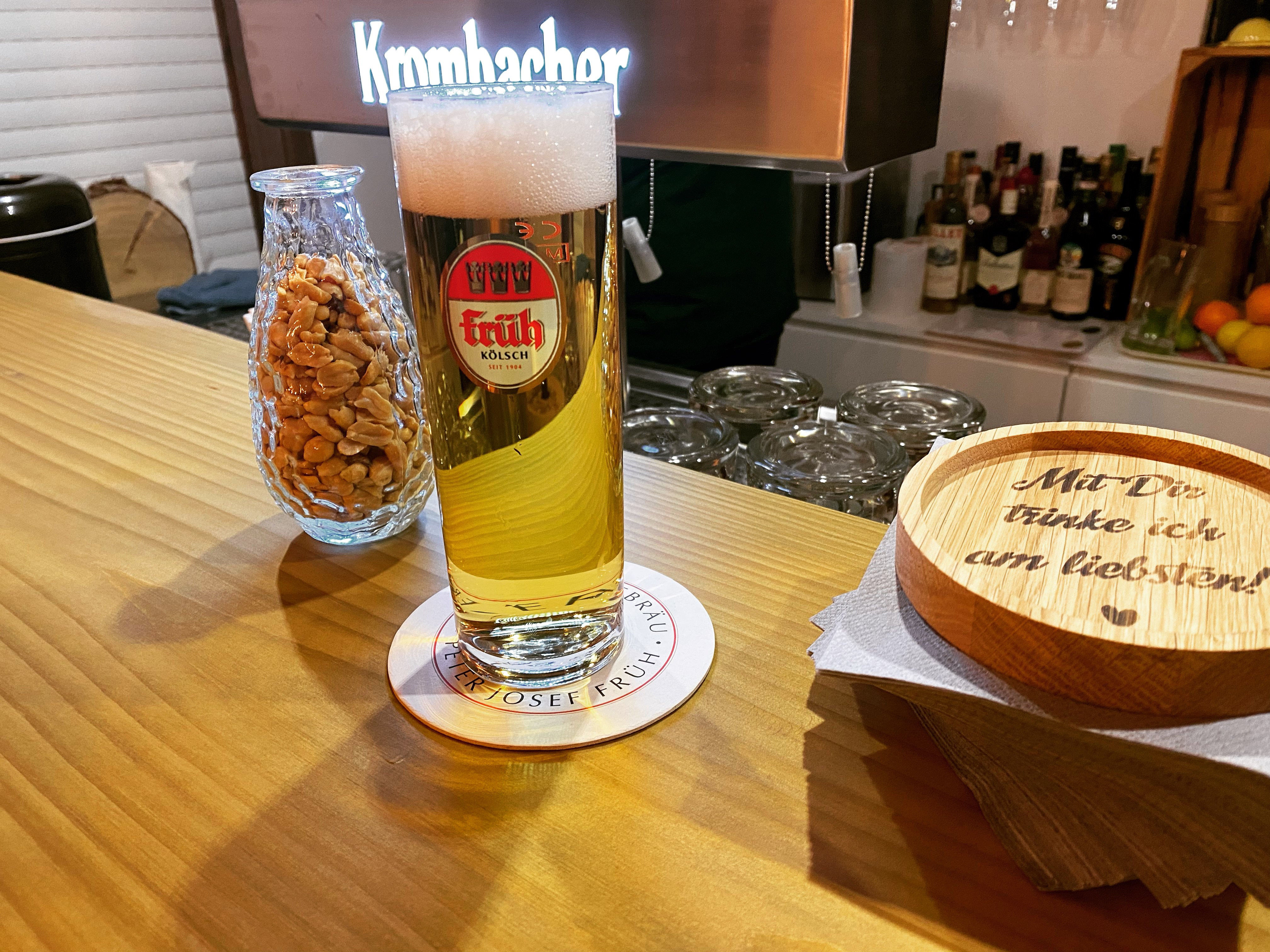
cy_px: 476
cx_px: 635
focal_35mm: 26
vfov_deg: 53.1
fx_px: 954
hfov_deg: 67.3
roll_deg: +0.9
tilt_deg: -24.4
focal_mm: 4.25
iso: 320
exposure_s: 1/50
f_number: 1.8
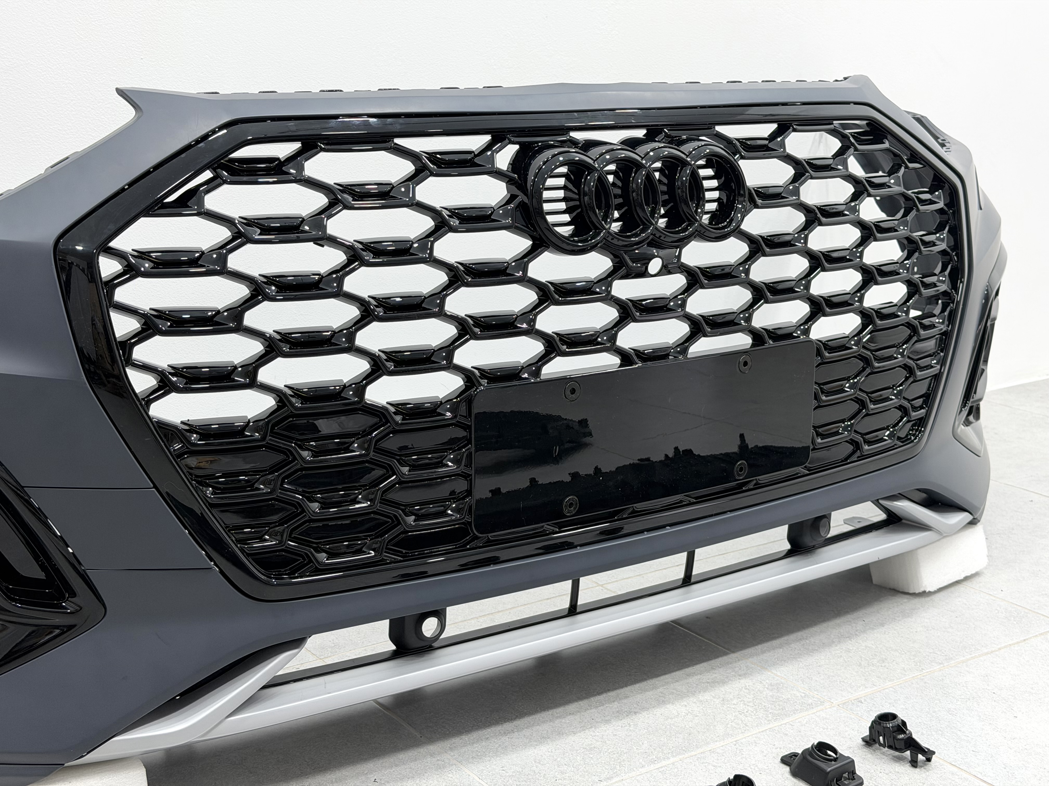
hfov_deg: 39.7
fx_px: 1455
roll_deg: -0.6
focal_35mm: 48
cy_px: 393
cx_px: 524
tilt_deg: -14.4
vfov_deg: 30.3
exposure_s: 1/100
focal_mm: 6.76
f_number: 1.78
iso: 50
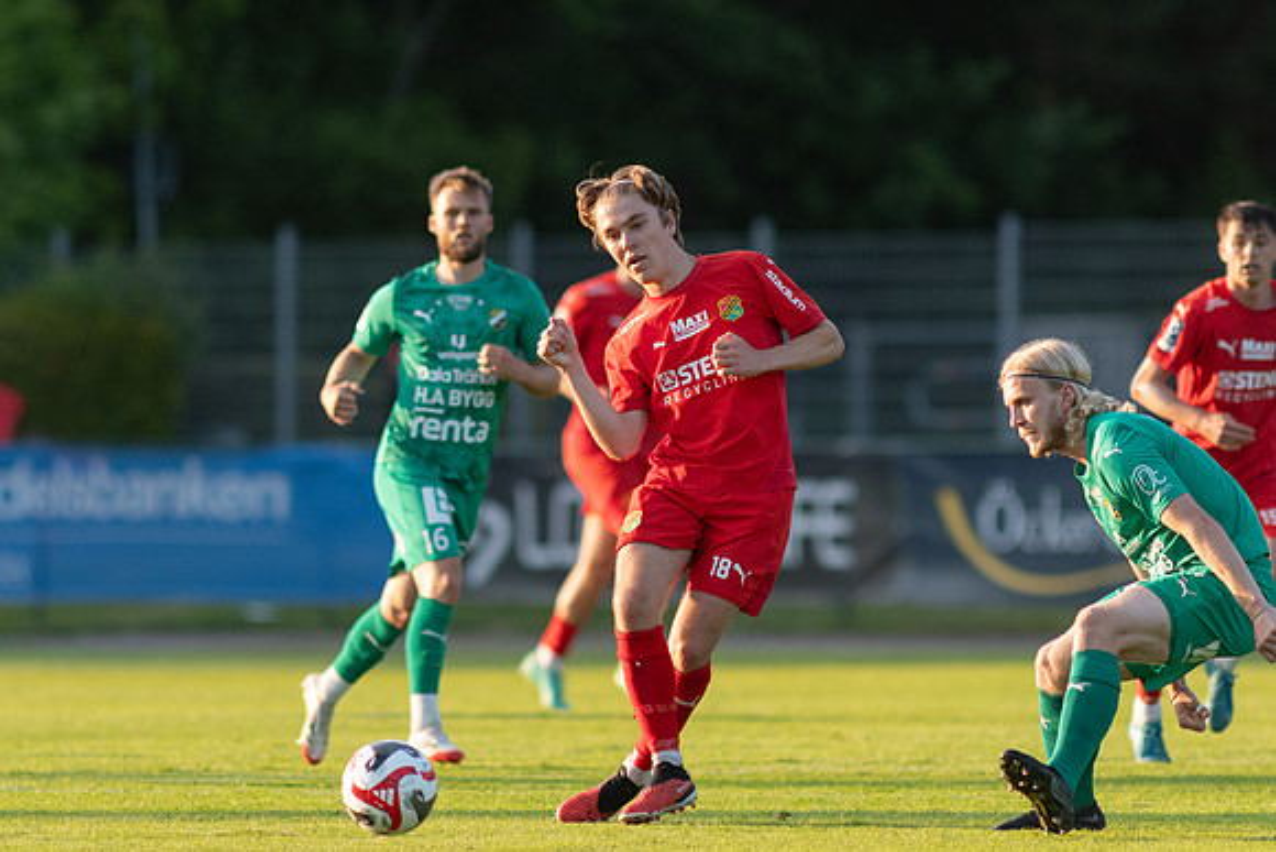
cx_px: 638
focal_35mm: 600
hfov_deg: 3.4
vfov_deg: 2.3
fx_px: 21271
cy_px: 426
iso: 560
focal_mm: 300
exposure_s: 1/1600
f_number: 3.2
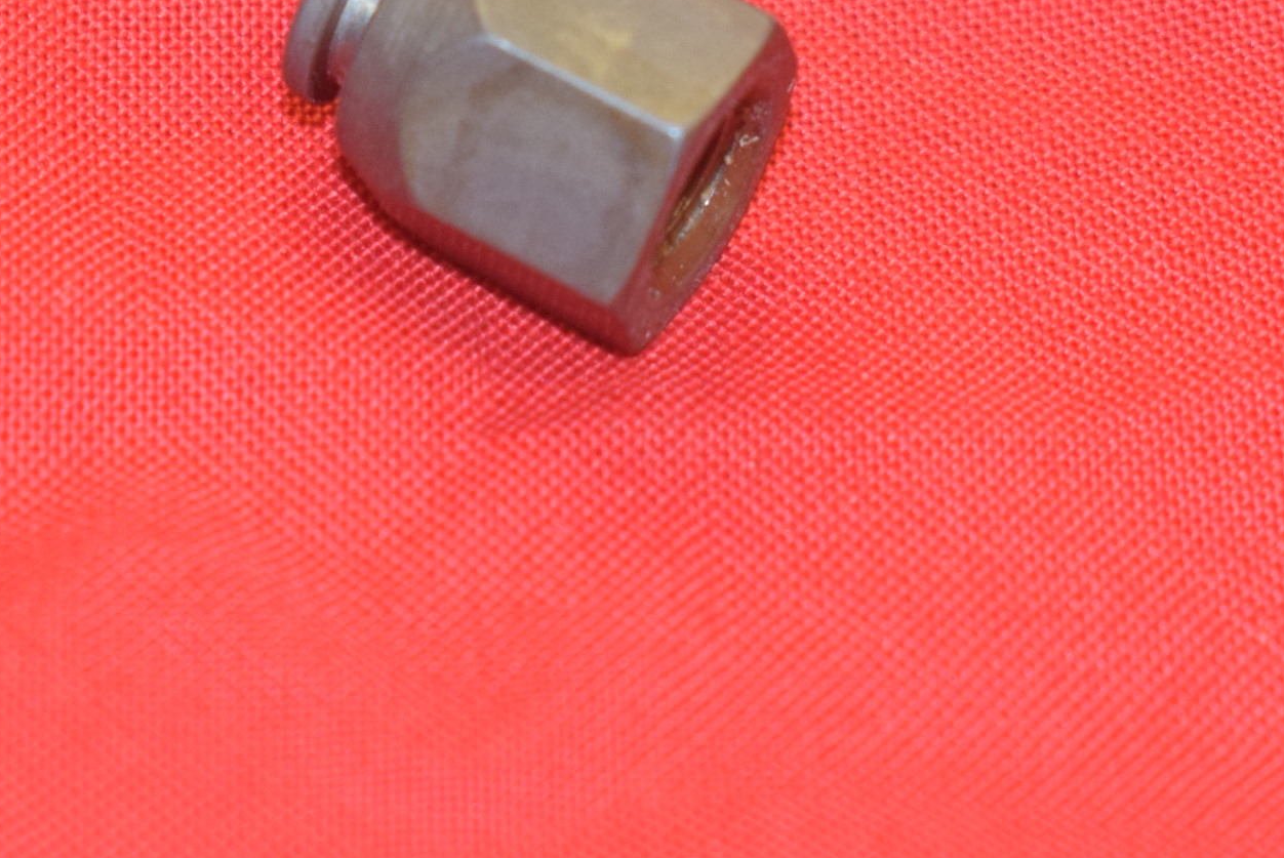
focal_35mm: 197
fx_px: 7039
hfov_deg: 10.4
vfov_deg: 7.0
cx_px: 501
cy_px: 138
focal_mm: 55
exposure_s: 1/40
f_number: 5.6
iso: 800
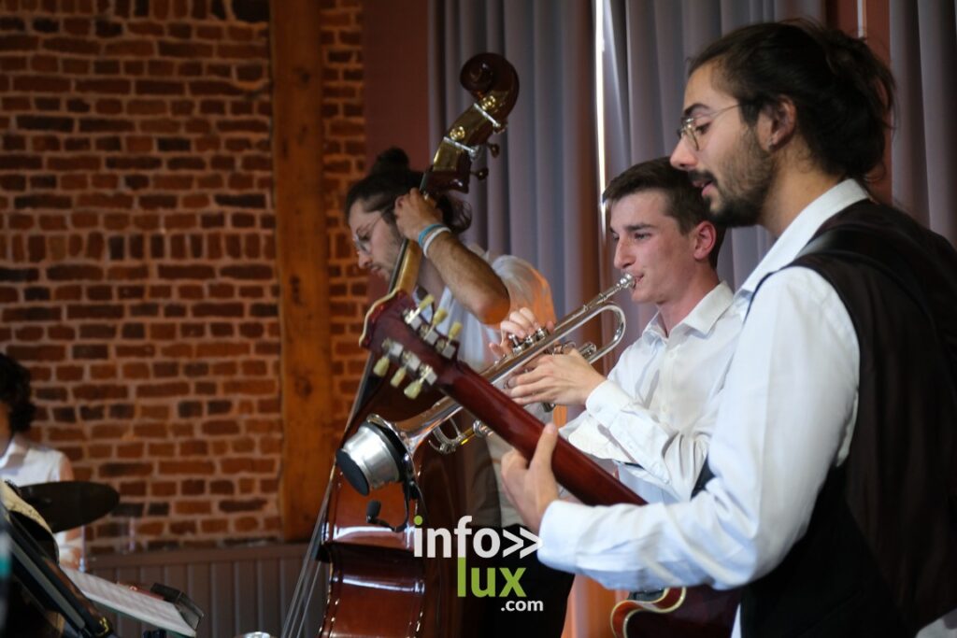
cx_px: 478
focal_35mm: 85
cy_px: 319
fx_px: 2260
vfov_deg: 16.1
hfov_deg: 23.9
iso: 1250
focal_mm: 56.5
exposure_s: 1/85
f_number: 4
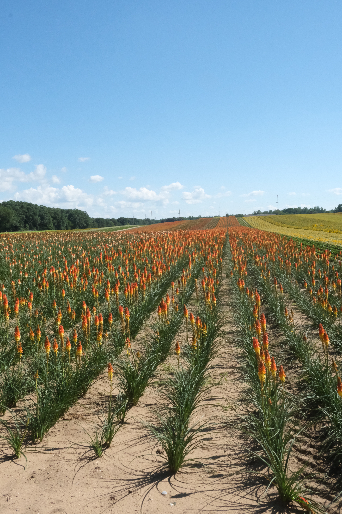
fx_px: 442
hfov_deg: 42.3
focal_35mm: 31
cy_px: 257
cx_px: 171
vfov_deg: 60.3
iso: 5000
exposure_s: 1/1250
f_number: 20
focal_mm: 20.5
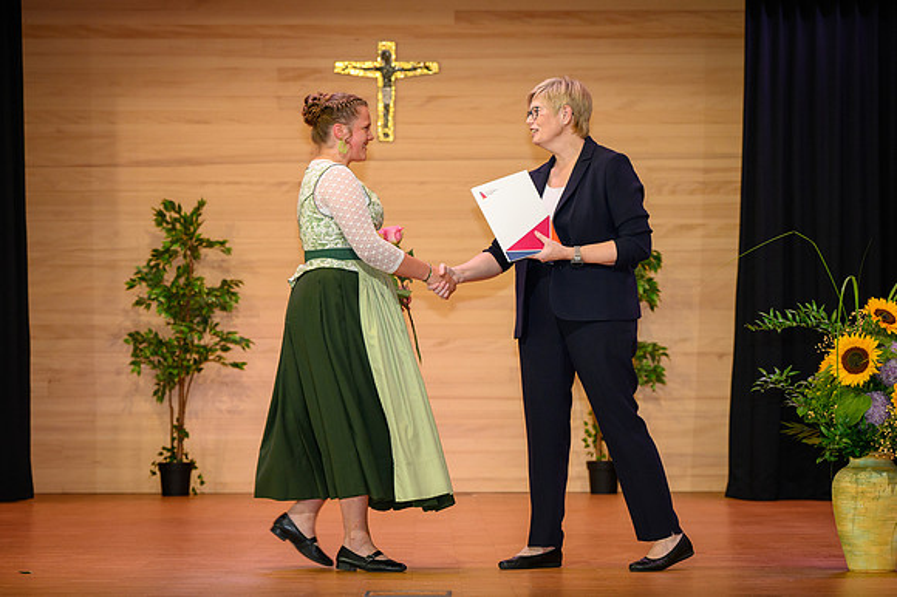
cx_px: 477
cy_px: 299
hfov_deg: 16.6
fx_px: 3083
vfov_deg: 11.1
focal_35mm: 124
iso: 2000
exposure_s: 1/200
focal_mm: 110
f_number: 5
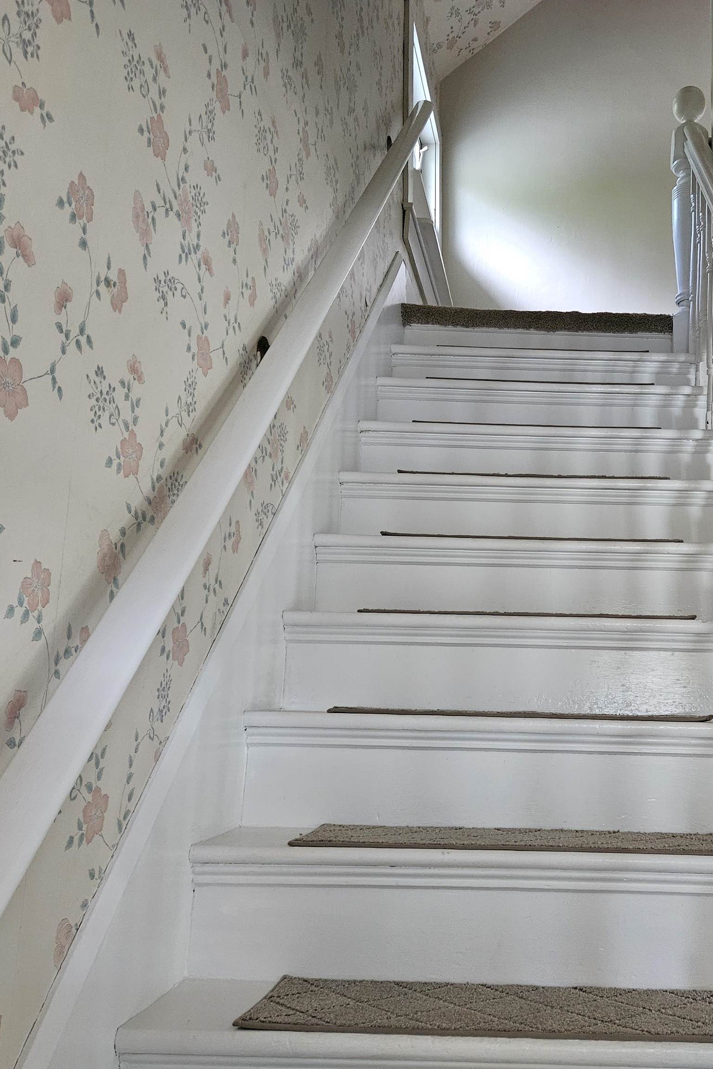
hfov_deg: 39.9
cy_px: 534
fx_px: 950
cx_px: 543
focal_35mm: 32
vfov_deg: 58.7
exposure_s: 1/120
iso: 1000
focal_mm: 5.4
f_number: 1.8
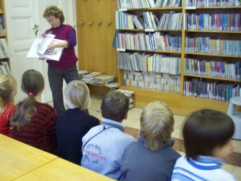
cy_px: 87
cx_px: 109
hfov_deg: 43.8
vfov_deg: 33.6
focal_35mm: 43
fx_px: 300
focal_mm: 6.2
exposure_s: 1/8.62
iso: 160
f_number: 2.8
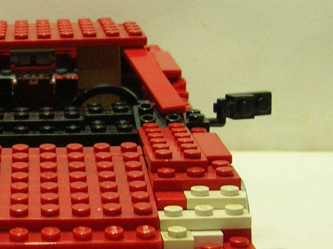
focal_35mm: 120
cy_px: 155
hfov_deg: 16.3
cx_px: 48
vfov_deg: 12.3
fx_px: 1153
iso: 104
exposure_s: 1/4
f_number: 3.1
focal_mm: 7
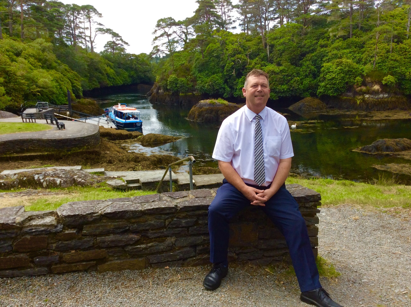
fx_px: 379
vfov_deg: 44.1
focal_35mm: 32
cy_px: 154
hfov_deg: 56.9
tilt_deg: -14.0
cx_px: 206
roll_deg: +1.7
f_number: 2.4
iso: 32
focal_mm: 3.3
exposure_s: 1/481
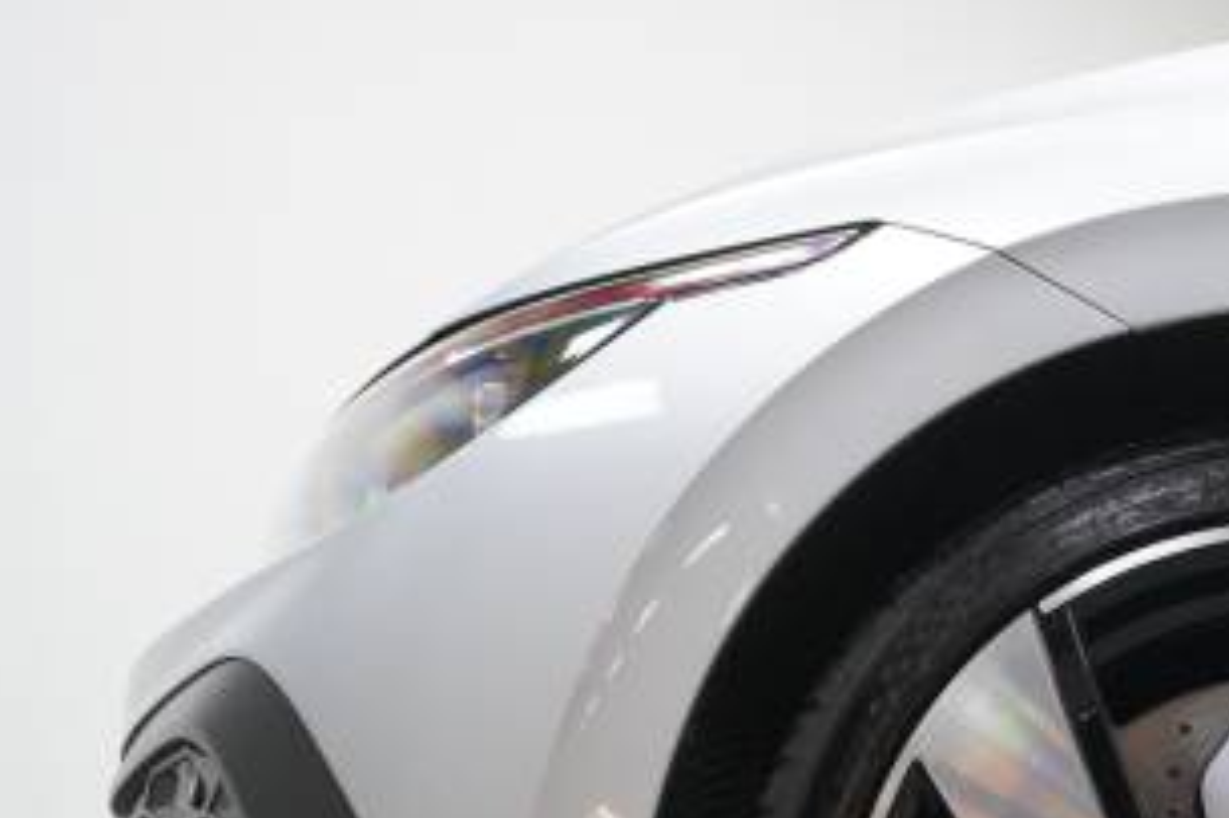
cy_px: 814
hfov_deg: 28.8
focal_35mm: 66
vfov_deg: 20.0
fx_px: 2254
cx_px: 1193
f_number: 4
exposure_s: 1/160
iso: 2500
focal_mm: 21
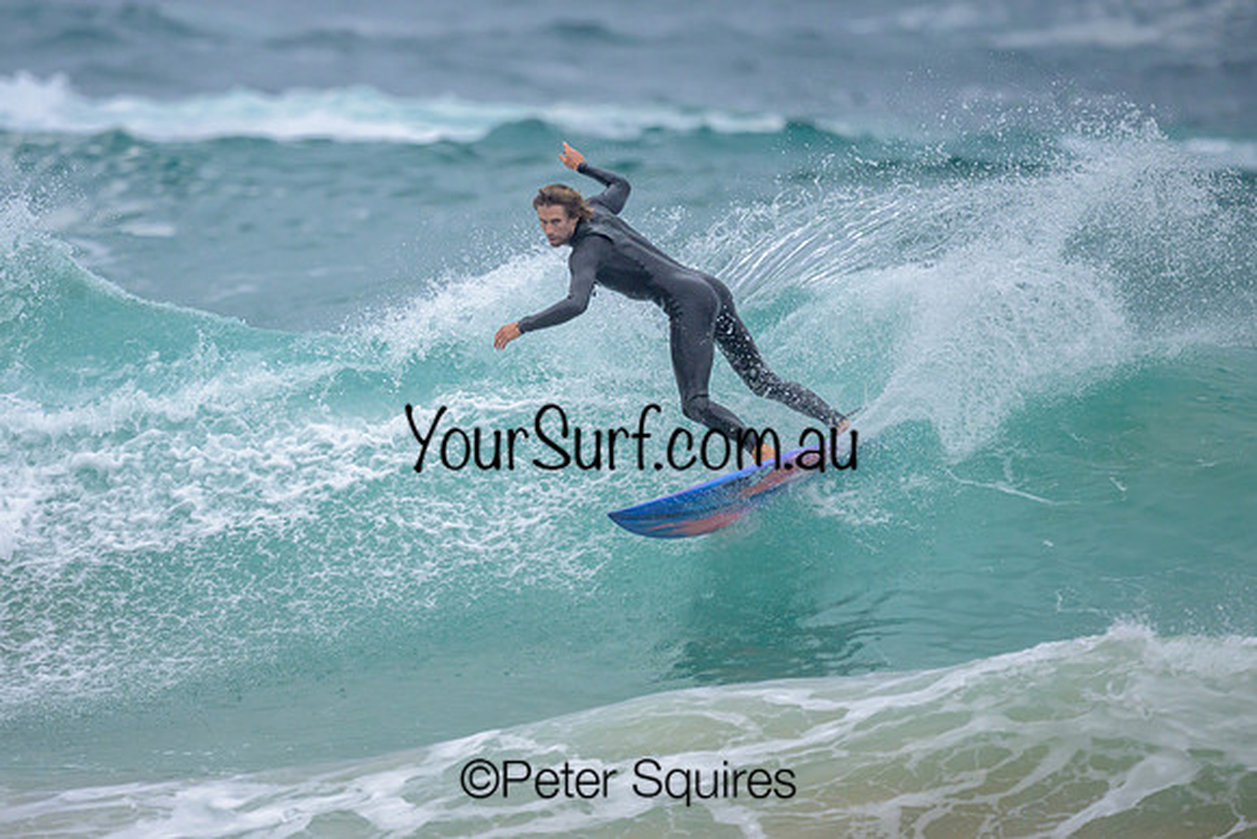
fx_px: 38415
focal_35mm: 1100
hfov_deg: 1.9
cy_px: 372
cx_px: 542
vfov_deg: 1.3
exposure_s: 1/2000
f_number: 6.3
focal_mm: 800
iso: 400
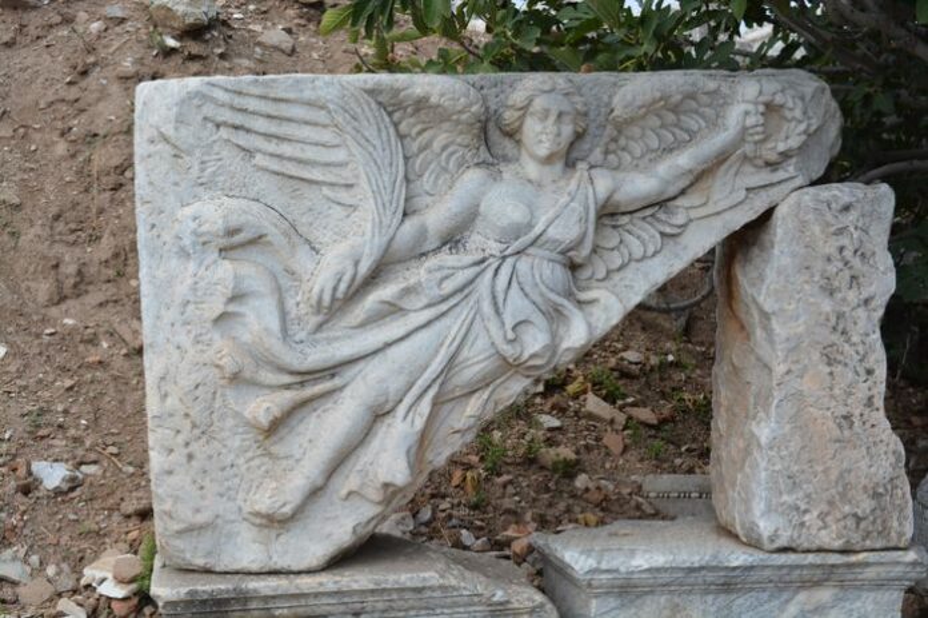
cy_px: 309
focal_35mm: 57
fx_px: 1468
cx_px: 464
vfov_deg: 23.7
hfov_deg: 35.1
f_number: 8
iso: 125
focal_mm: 38
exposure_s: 1/250
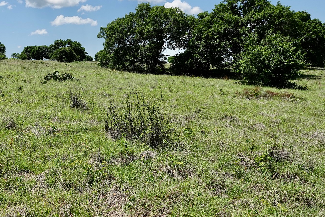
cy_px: 104
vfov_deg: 34.2
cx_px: 95
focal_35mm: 39
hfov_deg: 48.3
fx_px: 352
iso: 100
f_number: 4
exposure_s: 1/1000
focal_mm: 8.8
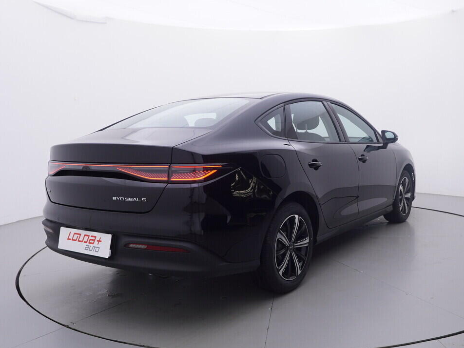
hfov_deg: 55.2
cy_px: 179
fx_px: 439
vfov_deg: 43.3
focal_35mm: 33
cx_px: 284
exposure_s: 1/80
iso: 200
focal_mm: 15
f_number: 5
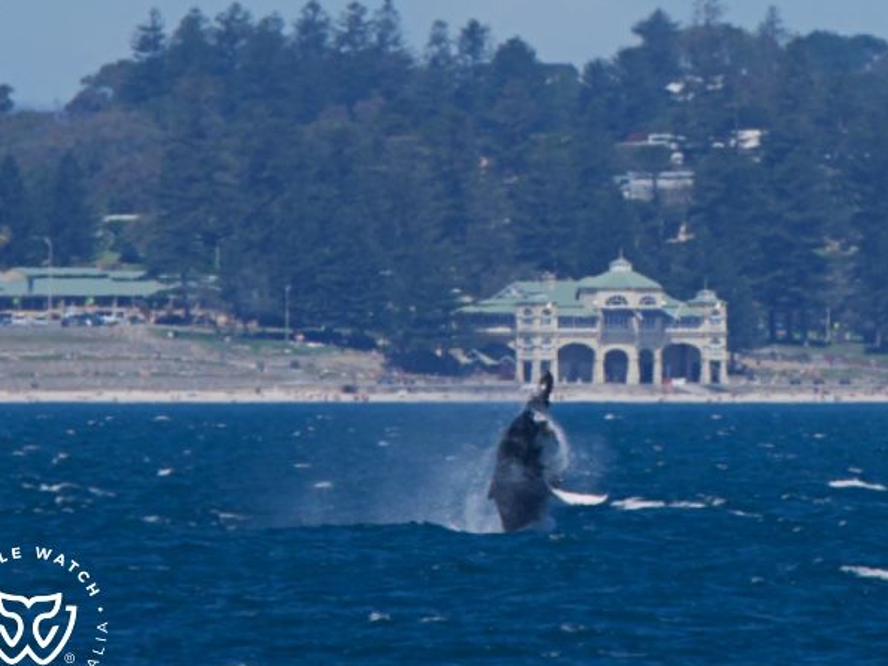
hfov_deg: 2.6
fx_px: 19903
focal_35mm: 776
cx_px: 537
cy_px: 316
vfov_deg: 1.9
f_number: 8
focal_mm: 600
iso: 800
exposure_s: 1/3200
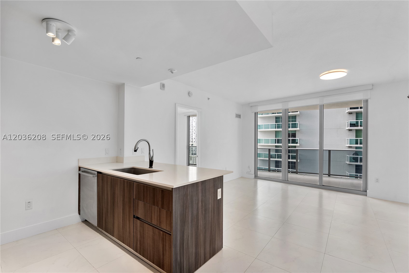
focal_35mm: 16
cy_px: 136
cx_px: 204
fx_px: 182
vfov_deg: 73.8
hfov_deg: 96.7
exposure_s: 1/160
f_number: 9
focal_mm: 16
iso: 500
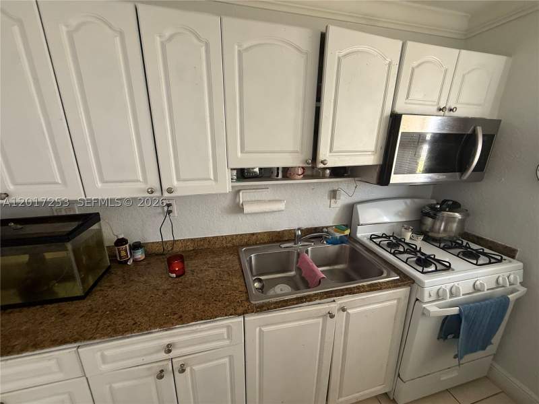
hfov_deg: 102.1
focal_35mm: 14
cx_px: 270
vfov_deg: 85.7
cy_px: 202
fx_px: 218
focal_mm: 2.22
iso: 320
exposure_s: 1/84
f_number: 2.2
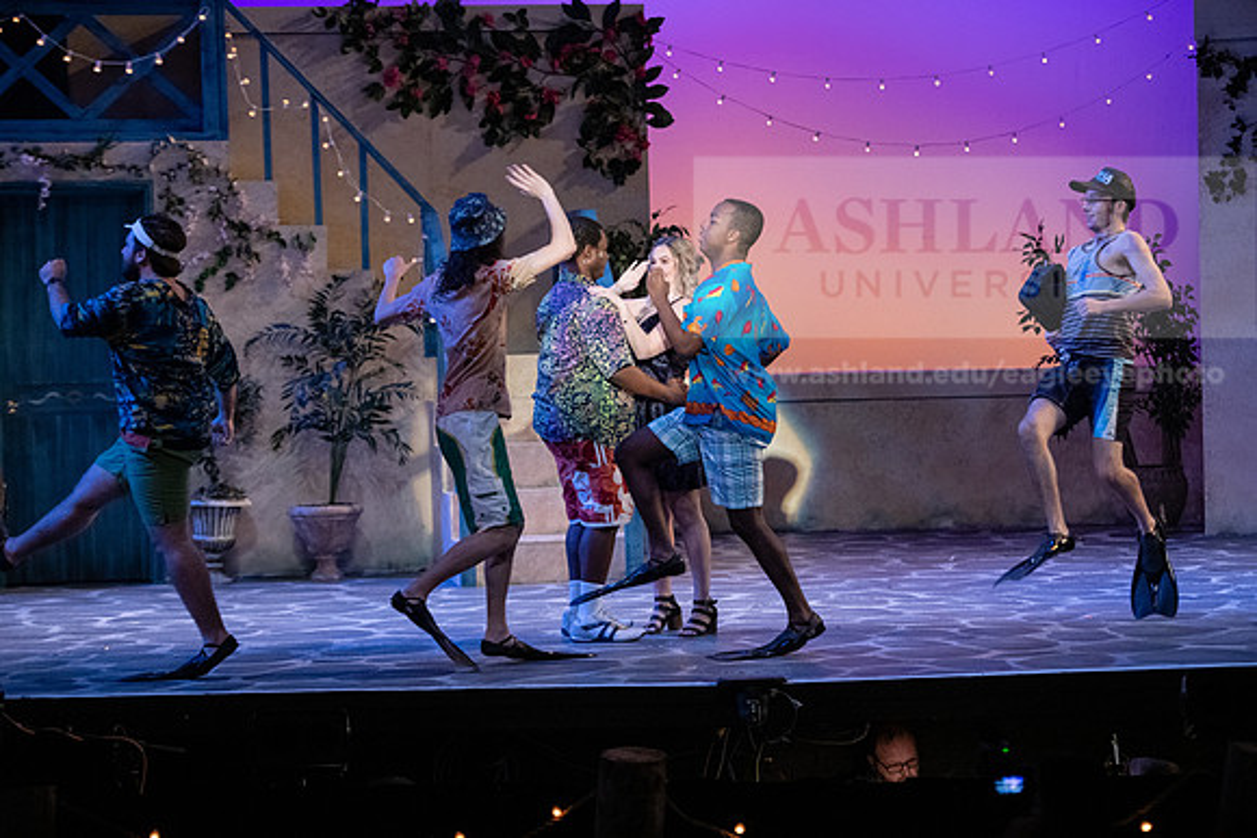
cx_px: 628
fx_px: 3562
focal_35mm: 102
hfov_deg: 20.0
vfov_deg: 13.4
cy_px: 419
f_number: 3.2
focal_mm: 102
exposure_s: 1/400
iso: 4000
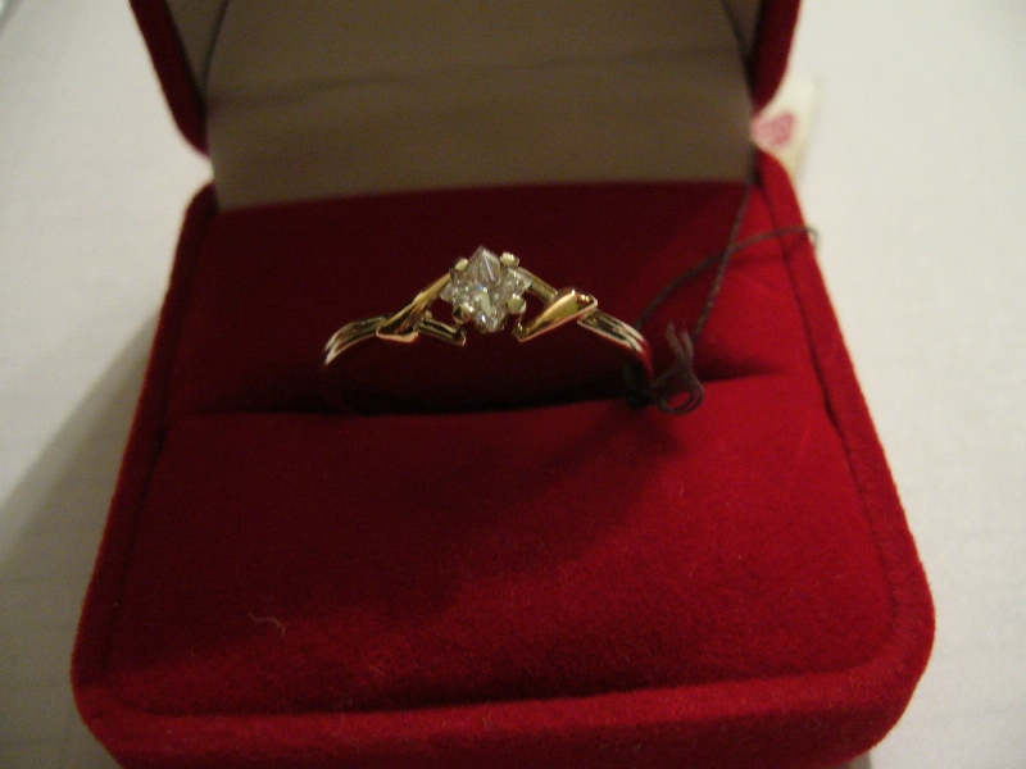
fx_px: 1037
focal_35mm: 35
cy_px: 384
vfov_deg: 40.7
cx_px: 513
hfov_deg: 52.6
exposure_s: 1/8
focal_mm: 5.8
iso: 200
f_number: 2.8
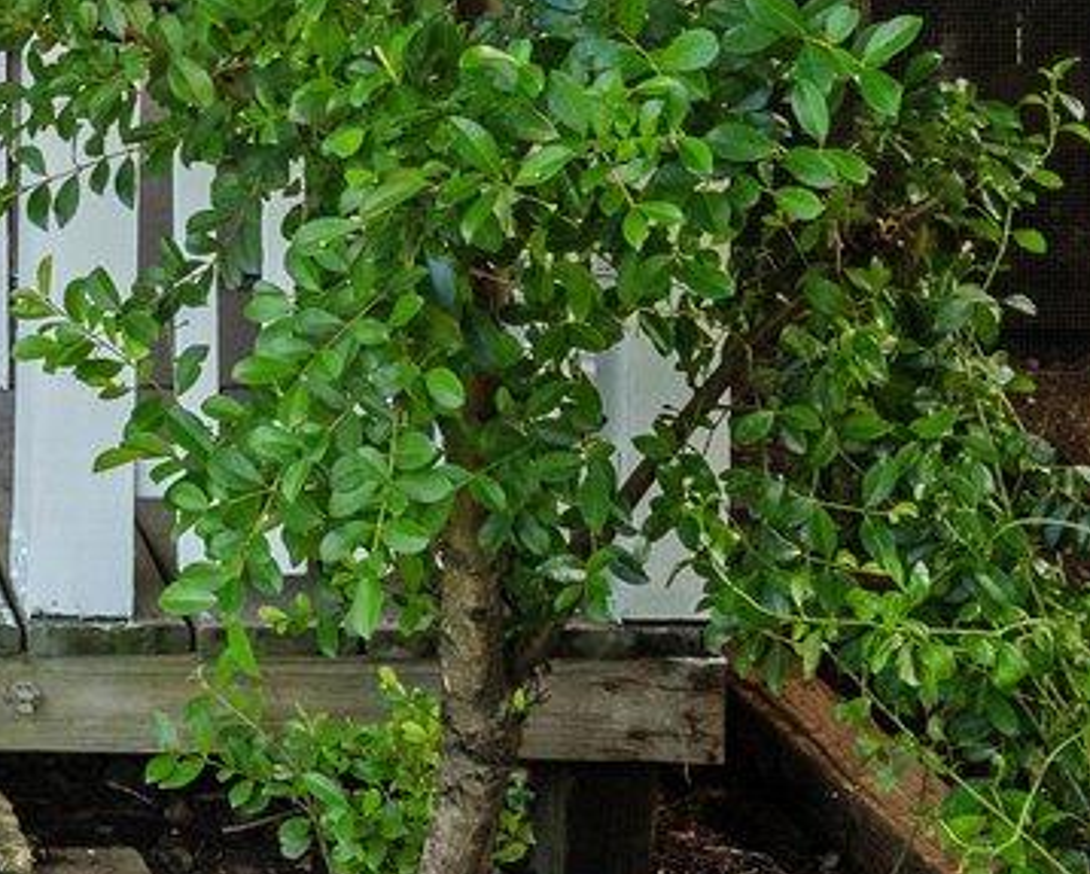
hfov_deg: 14.5
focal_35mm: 123
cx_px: -569
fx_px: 3966
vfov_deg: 11.9
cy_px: -480
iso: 800
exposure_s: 1/60
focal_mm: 22.9
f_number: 8
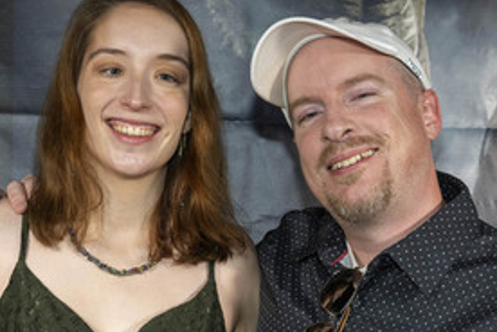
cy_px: 240
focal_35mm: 85
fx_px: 1173
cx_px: 244
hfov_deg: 23.9
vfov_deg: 16.0
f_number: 5.6
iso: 800
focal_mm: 52
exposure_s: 1/200
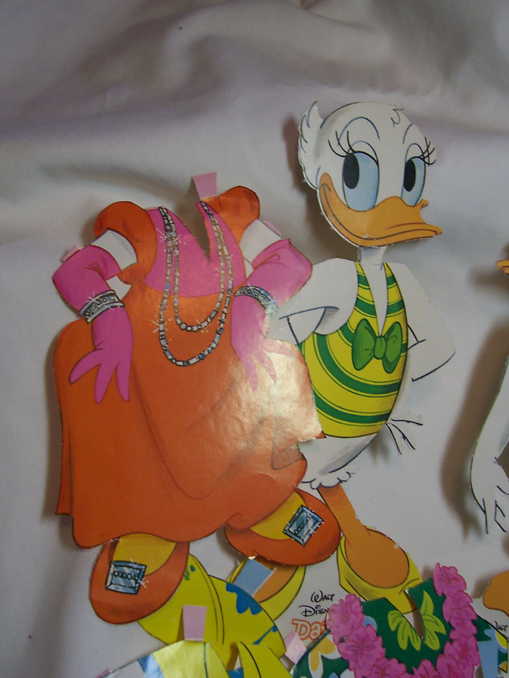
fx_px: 725
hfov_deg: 38.7
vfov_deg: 50.1
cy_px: 339
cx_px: 254
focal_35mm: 37
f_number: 2.8
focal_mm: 5.6
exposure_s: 1/45
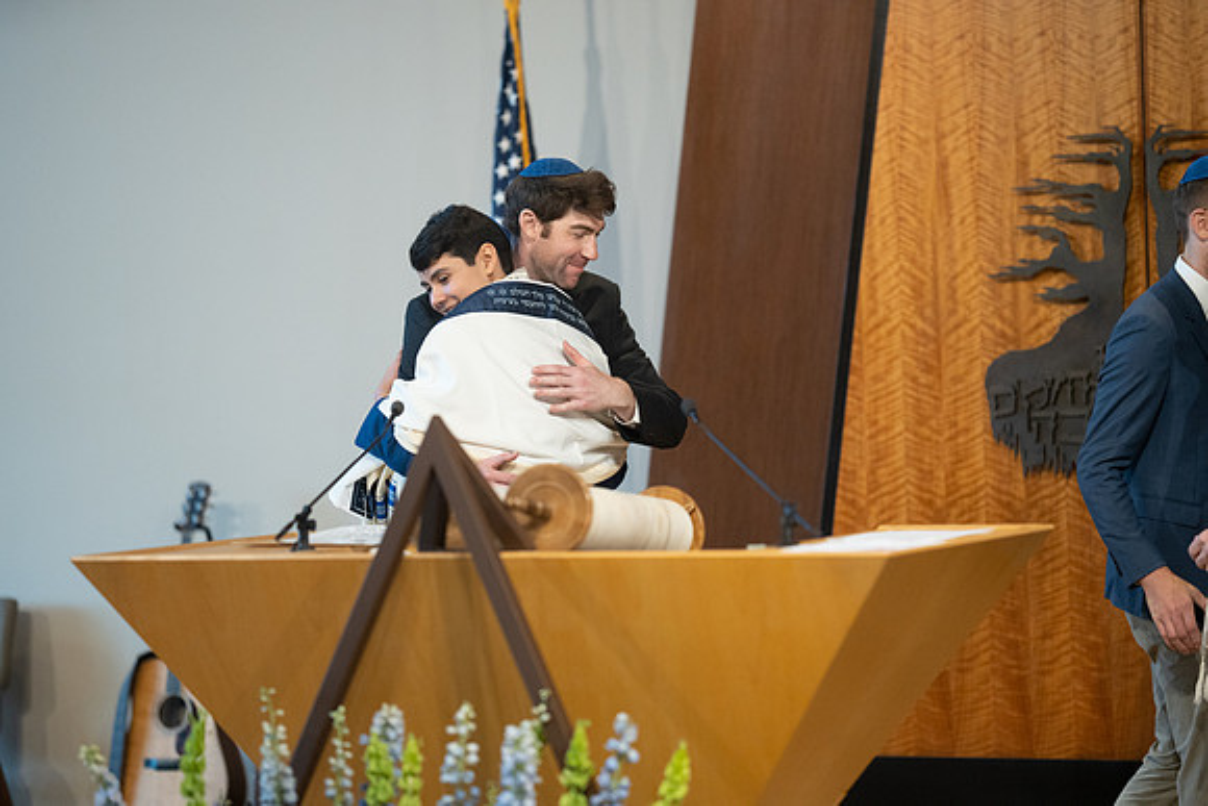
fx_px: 4531
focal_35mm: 135
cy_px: 403
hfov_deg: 15.2
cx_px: 604
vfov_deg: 10.2
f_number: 1.8
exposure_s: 1/400
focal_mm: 135
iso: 3200
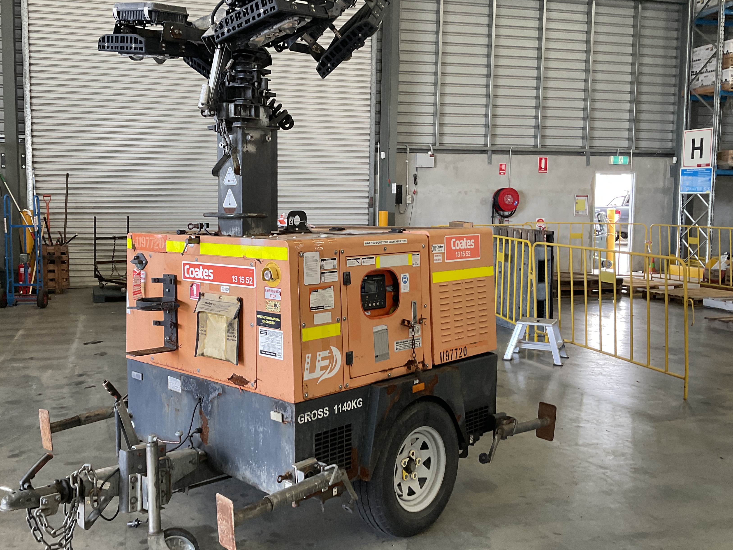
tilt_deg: -2.2
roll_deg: -0.4
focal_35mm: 36
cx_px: 292
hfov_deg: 51.0
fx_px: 762
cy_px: 267
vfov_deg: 39.7
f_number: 1.8
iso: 64
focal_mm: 3
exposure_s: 1/50
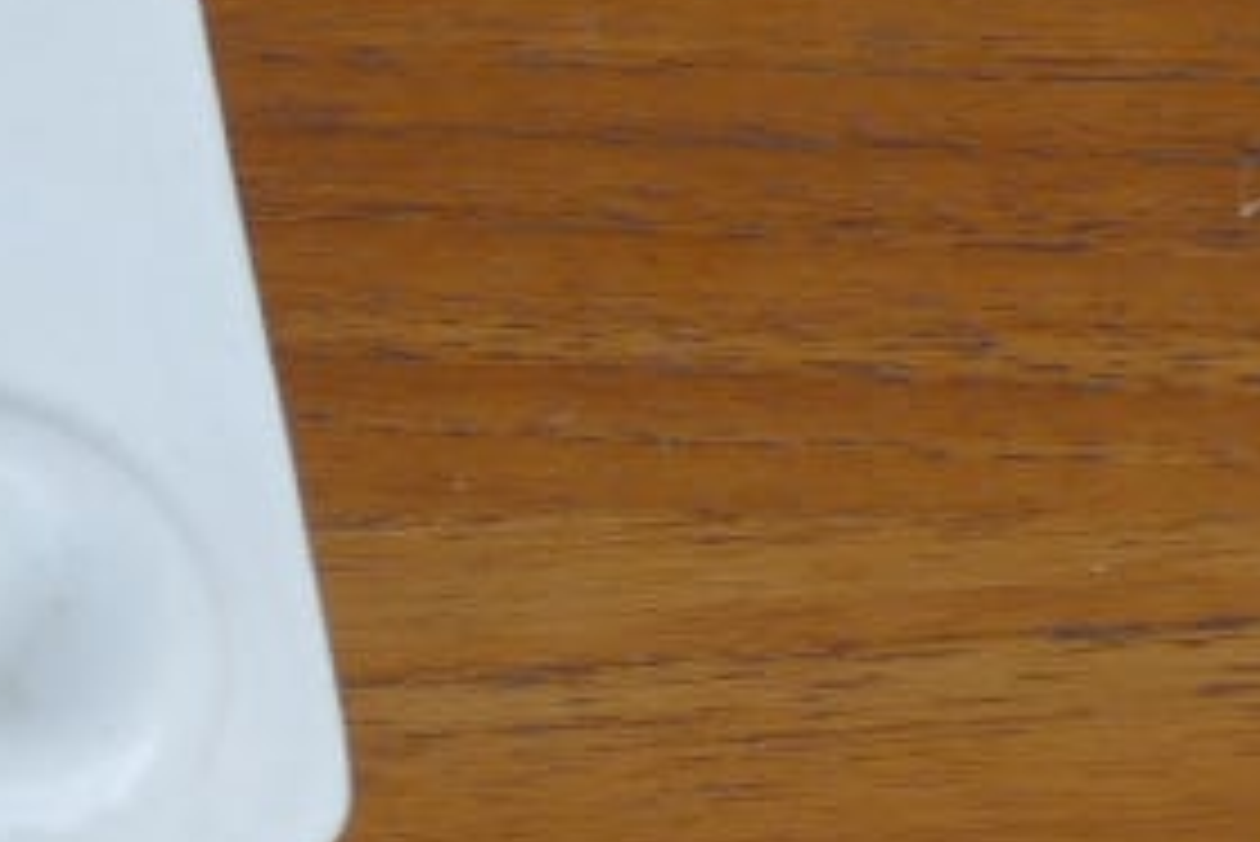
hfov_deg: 8.4
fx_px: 7704
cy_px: 275
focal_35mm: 220
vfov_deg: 6.3
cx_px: -1998
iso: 200
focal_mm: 13.7
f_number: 3.8
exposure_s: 1/80
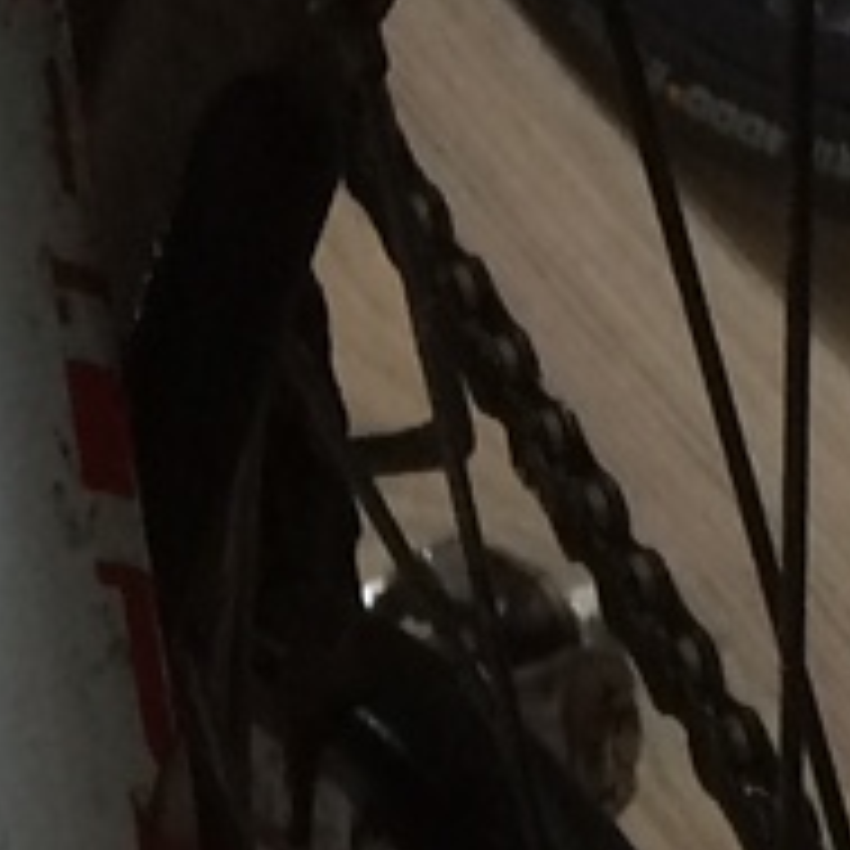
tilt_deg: -57.0
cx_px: -198
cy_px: 2168
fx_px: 6140
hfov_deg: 7.8
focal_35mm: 221
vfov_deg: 7.3
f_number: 2.2
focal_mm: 4.15
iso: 50
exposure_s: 1/33
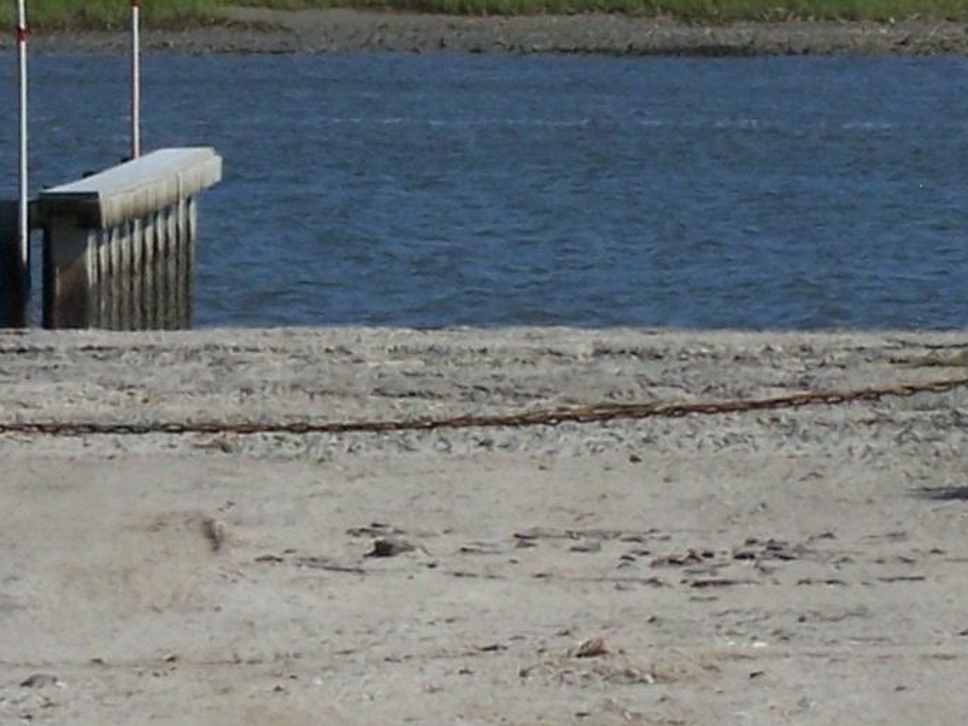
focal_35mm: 355
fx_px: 9931
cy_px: 373
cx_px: 578
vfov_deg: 4.2
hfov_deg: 5.6
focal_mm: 15.6
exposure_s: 1/750
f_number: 6.3
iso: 80
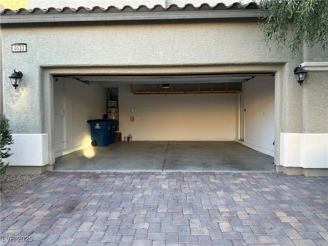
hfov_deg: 71.6
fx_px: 227
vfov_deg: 56.8
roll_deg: -0.2
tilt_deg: -1.1
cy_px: 123
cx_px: 164
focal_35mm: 24
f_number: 1.78
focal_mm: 6.86
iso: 64
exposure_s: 1/121
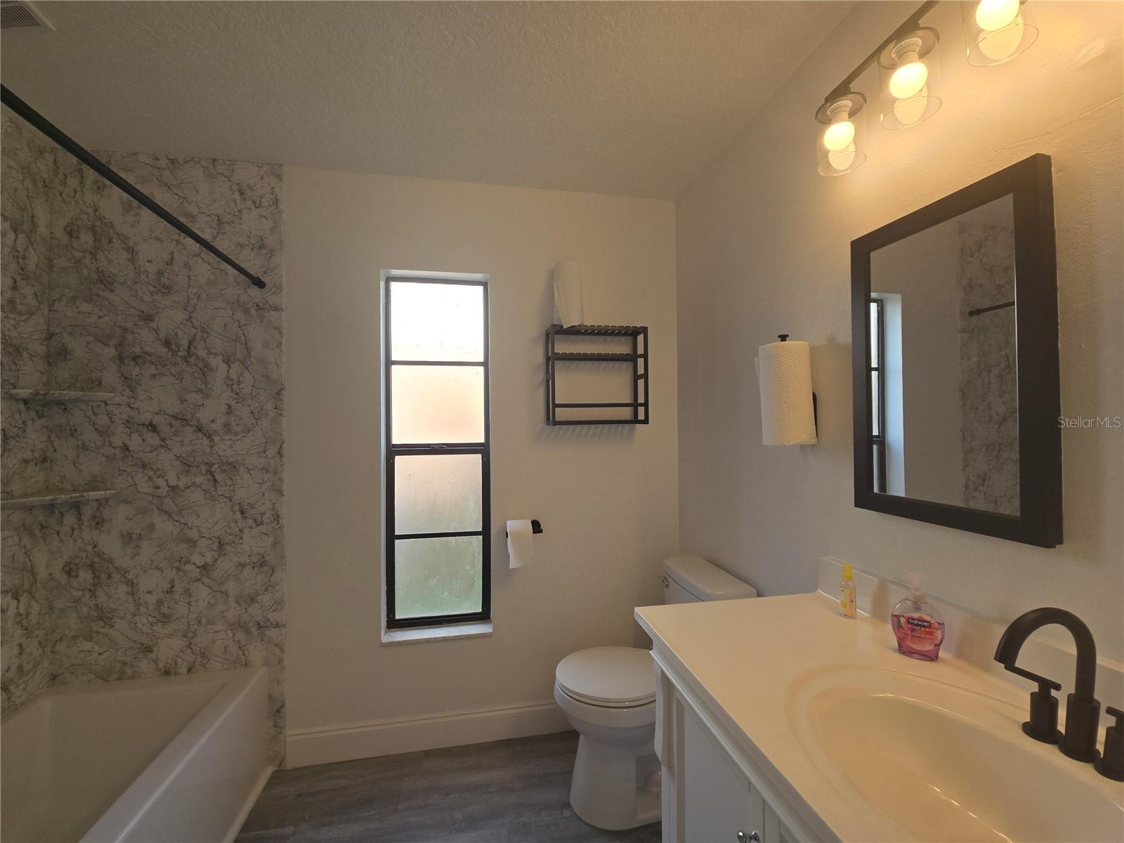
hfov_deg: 106.2
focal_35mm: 13
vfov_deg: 89.9
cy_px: 422
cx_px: 562
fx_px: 422
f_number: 2.2
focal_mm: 2.2
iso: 50
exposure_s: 1/246
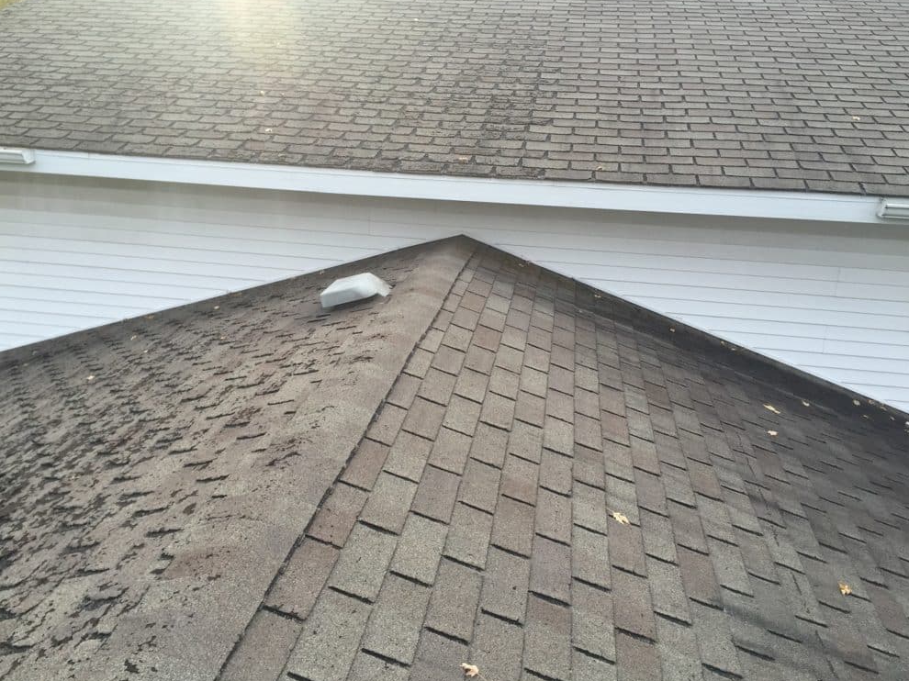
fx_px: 788
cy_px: 340
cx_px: 455
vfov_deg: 46.8
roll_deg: -2.7
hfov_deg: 60.0
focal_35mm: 30
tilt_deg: -20.0
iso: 32
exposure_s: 1/173
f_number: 2.2
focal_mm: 4.15
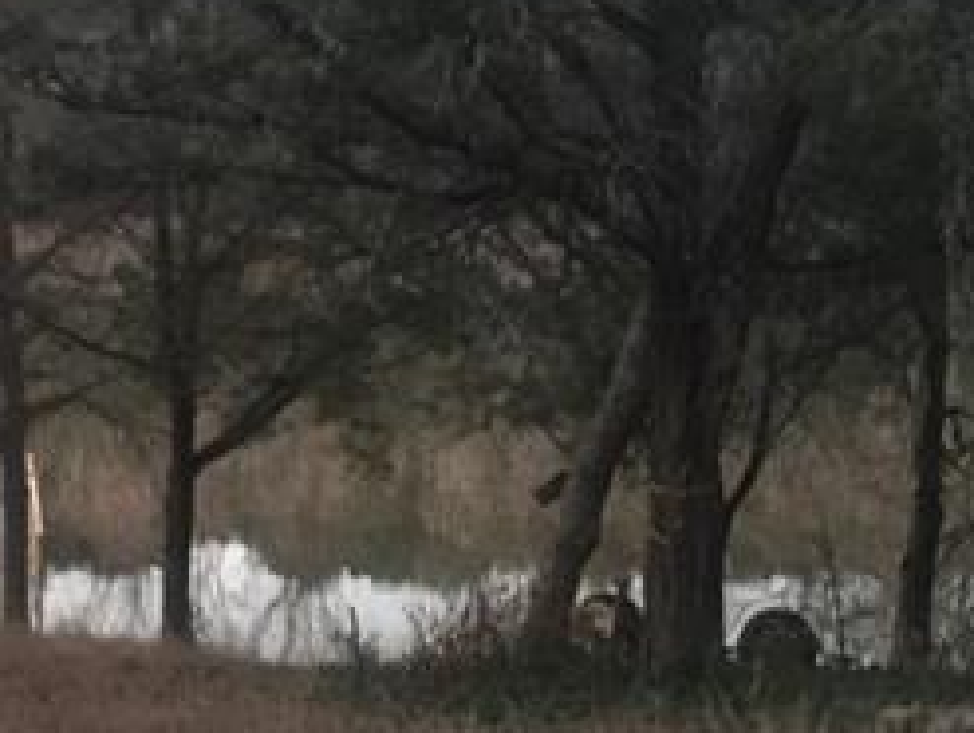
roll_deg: -1.0
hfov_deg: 24.4
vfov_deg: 19.5
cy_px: 575
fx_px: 2113
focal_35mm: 75
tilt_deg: -10.1
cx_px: -71
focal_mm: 4.15
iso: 160
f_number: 2.2
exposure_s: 1/4
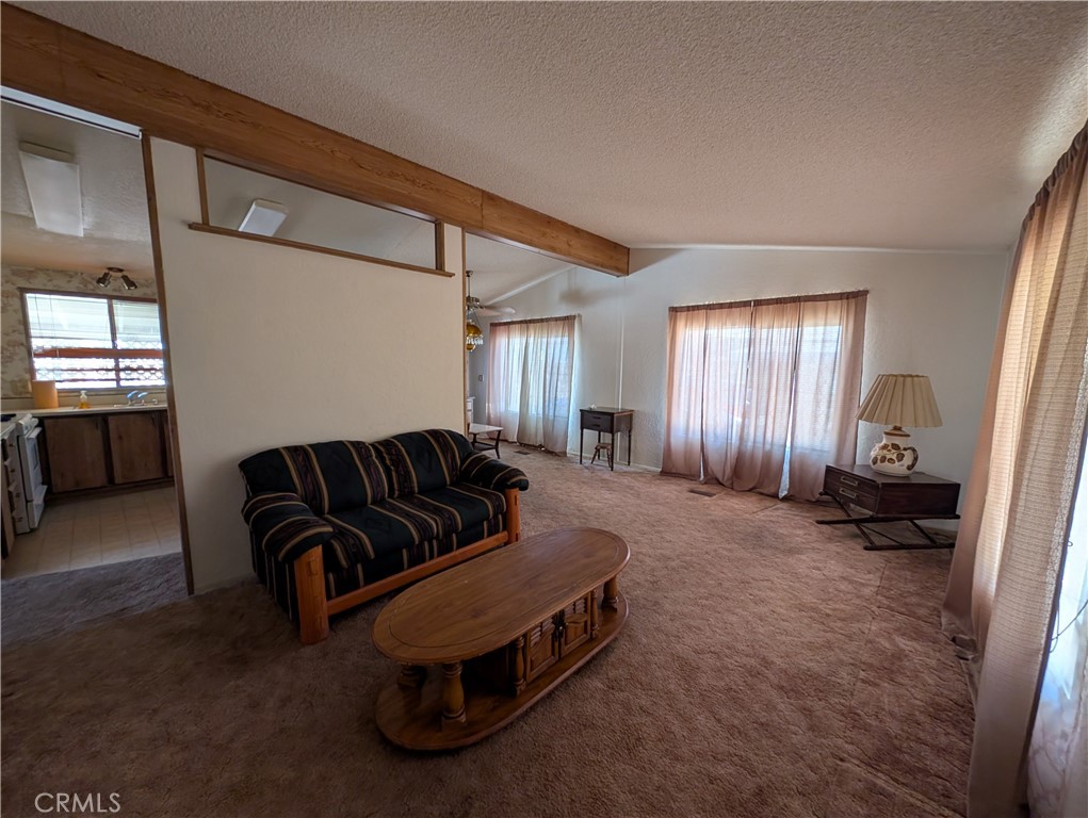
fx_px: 378
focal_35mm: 12
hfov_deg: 110.5
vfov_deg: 94.6
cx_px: 544
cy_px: 409
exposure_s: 1/31.2
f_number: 1.95
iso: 96
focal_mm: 2.23
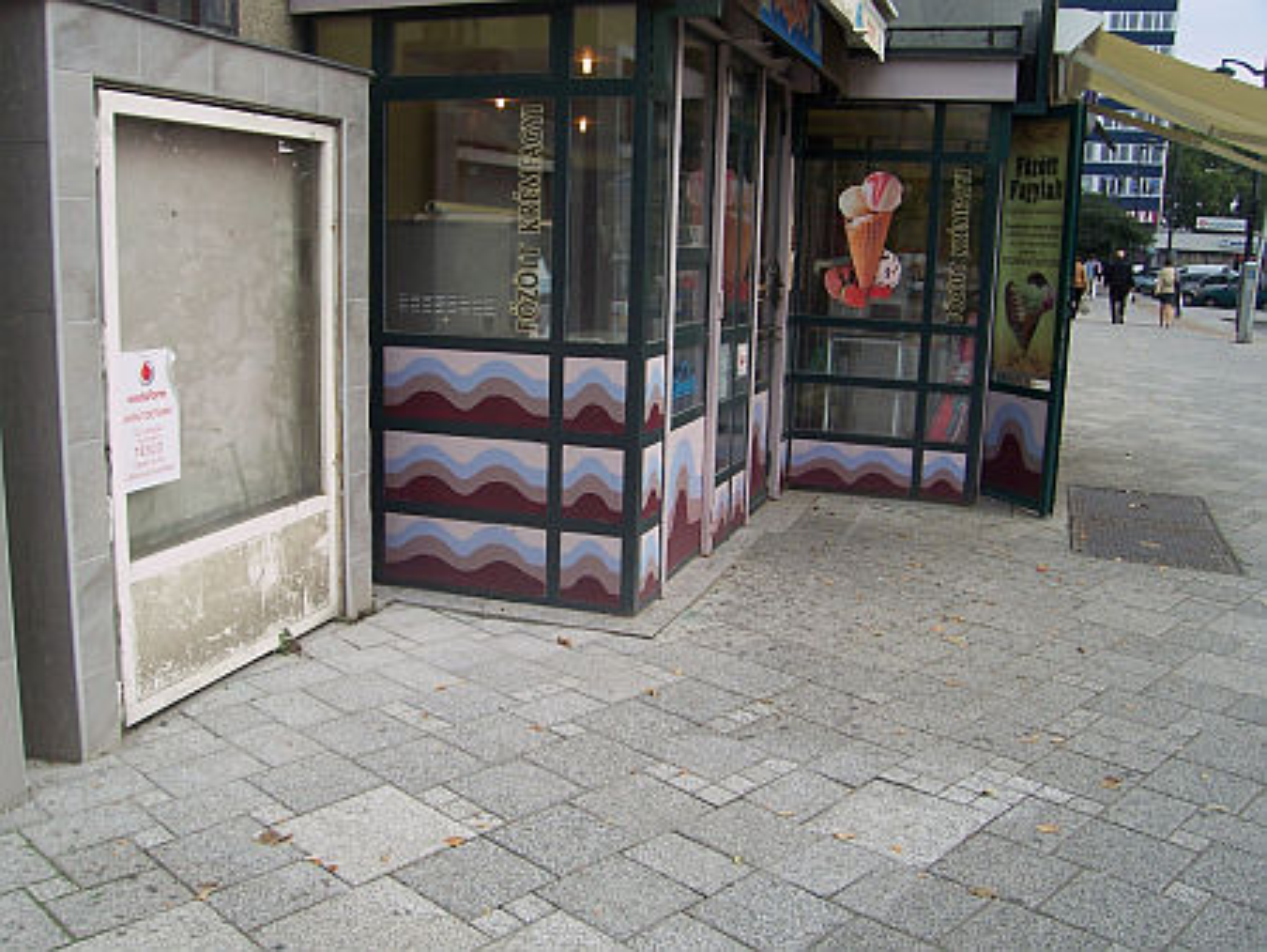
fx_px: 1245
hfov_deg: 53.9
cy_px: 476
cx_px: 634
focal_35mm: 34
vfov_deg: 41.8
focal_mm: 5.6
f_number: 5.6
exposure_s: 1/180
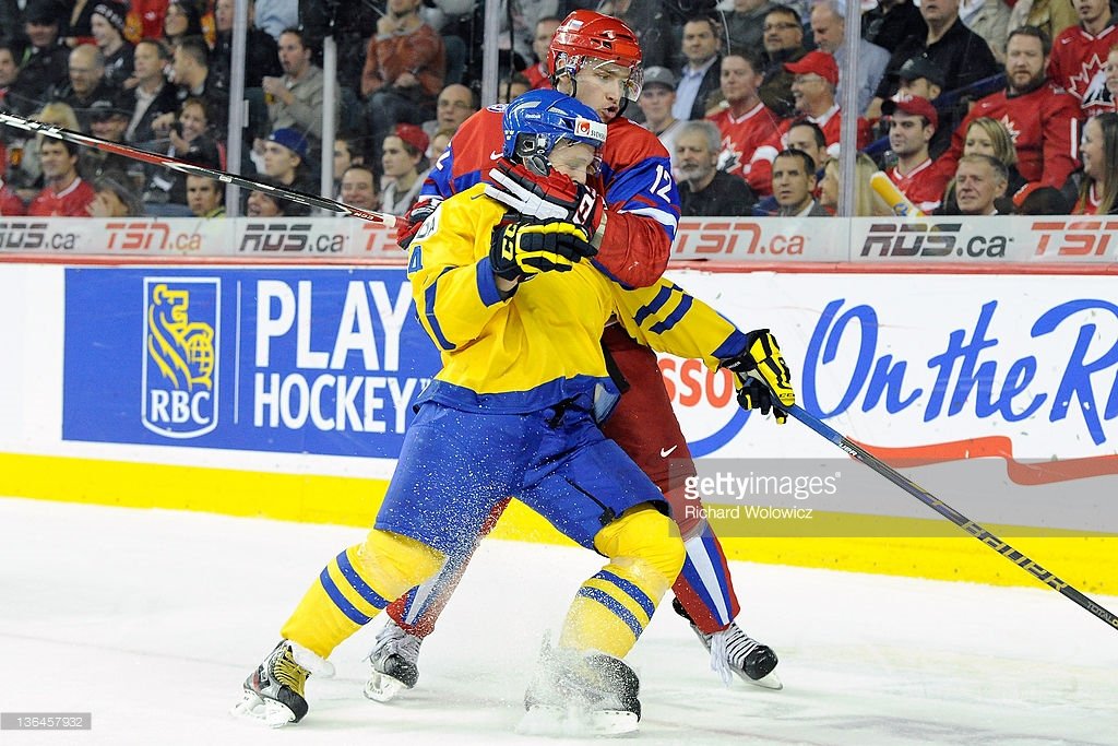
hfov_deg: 20.8
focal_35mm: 98
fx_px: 3044
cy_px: 373
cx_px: 559
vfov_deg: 14.0
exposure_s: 1/800
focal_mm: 98
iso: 5000
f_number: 5
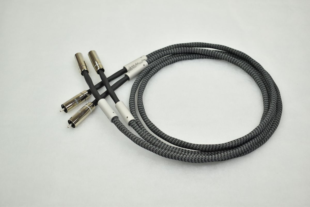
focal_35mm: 48
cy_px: 104
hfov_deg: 41.1
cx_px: 155
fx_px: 413
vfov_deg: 28.1
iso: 100
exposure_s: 1/50
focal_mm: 32
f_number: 4.5
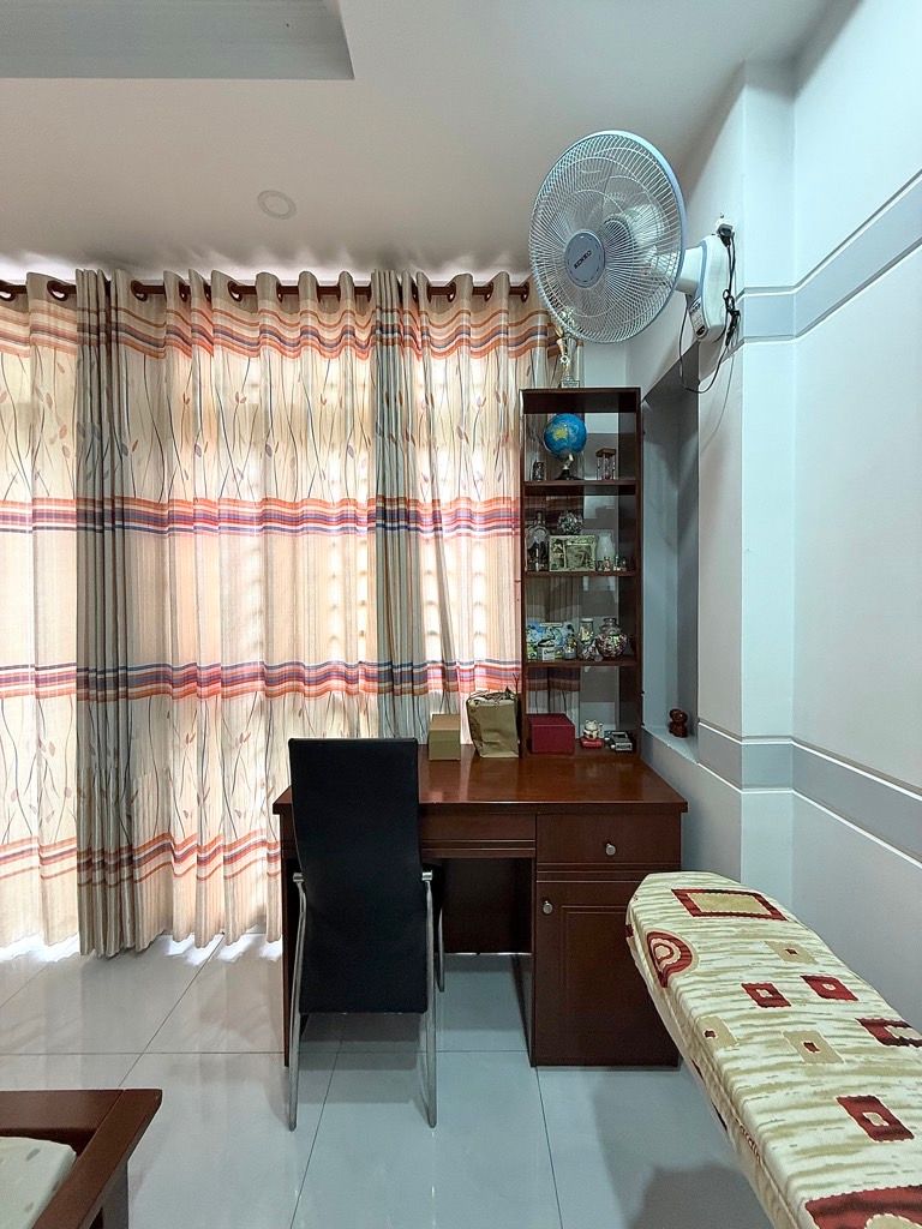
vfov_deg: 102.1
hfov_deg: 85.7
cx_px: 461
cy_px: 614
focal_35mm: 14
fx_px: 497
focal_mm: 2.22
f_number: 2.2
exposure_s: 1/50
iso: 200
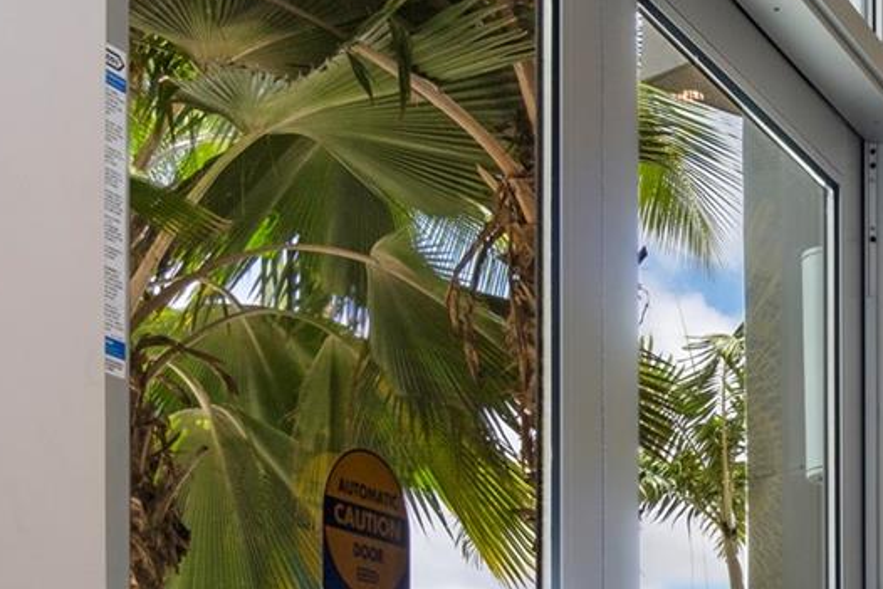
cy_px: 868
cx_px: 1319
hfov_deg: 21.8
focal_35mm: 78
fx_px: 1902
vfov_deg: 16.2
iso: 160
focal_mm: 17
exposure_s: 1/320
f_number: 8
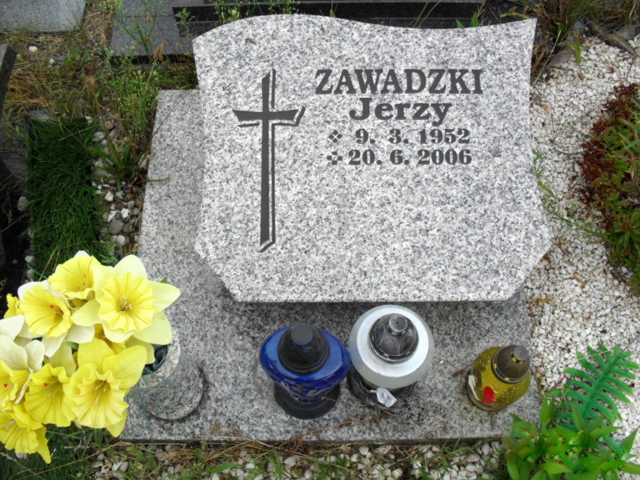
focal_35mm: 35
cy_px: 240
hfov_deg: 52.6
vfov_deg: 40.7
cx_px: 320
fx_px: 647
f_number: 3.2
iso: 100
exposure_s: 1/500
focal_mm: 6.3
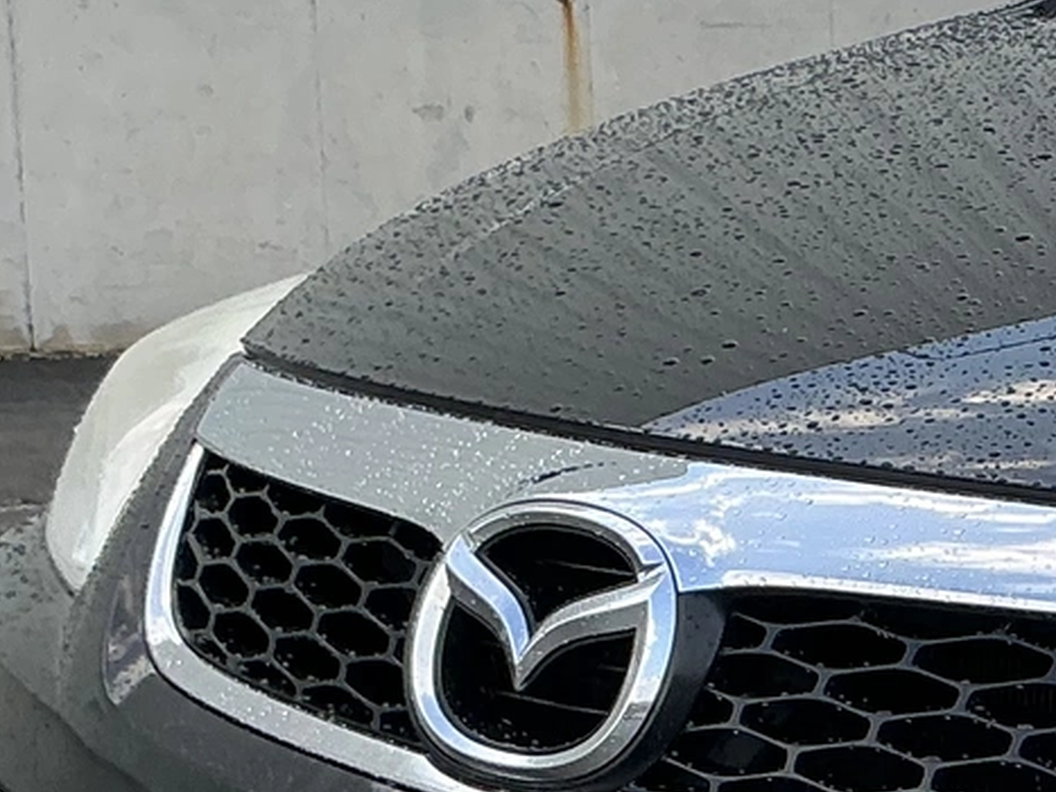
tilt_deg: -13.2
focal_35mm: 120
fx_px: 3660
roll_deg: -1.2
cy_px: 844
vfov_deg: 12.2
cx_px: 1691
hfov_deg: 15.0
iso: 20
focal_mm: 3
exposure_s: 1/223
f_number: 1.8
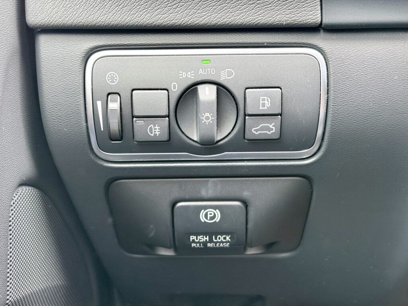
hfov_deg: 36.8
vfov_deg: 28.0
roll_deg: -2.5
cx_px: 204
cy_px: 153
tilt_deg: -16.5
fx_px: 613
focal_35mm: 52
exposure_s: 1/42
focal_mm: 5.96
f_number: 1.6
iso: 160
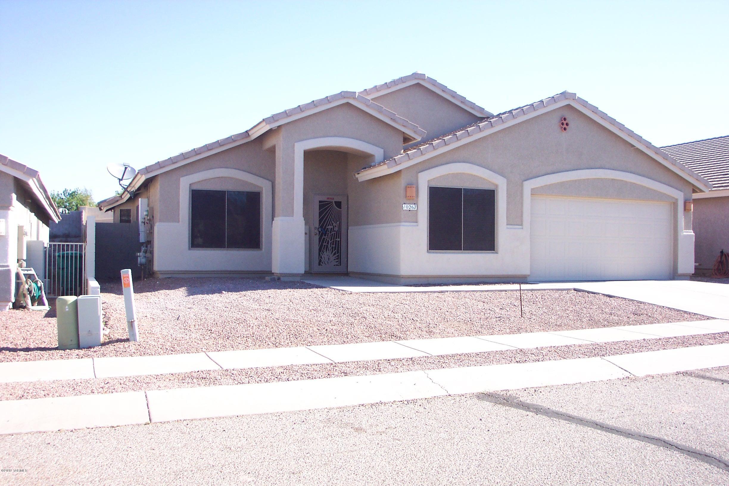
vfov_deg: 37.9
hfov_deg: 54.4
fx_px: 709
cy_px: 243
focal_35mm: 35
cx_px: 364
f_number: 2.8
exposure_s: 1/700
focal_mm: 7.5
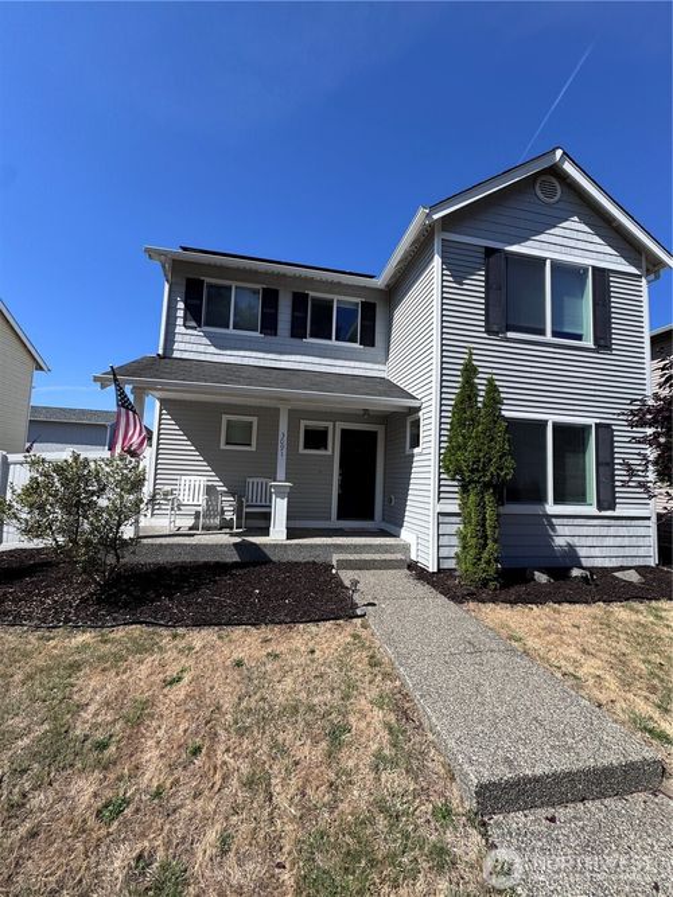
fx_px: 363
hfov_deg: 85.7
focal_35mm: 14
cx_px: 336
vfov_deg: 102.1
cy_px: 448
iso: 50
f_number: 2.2
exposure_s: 1/1709
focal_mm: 2.22
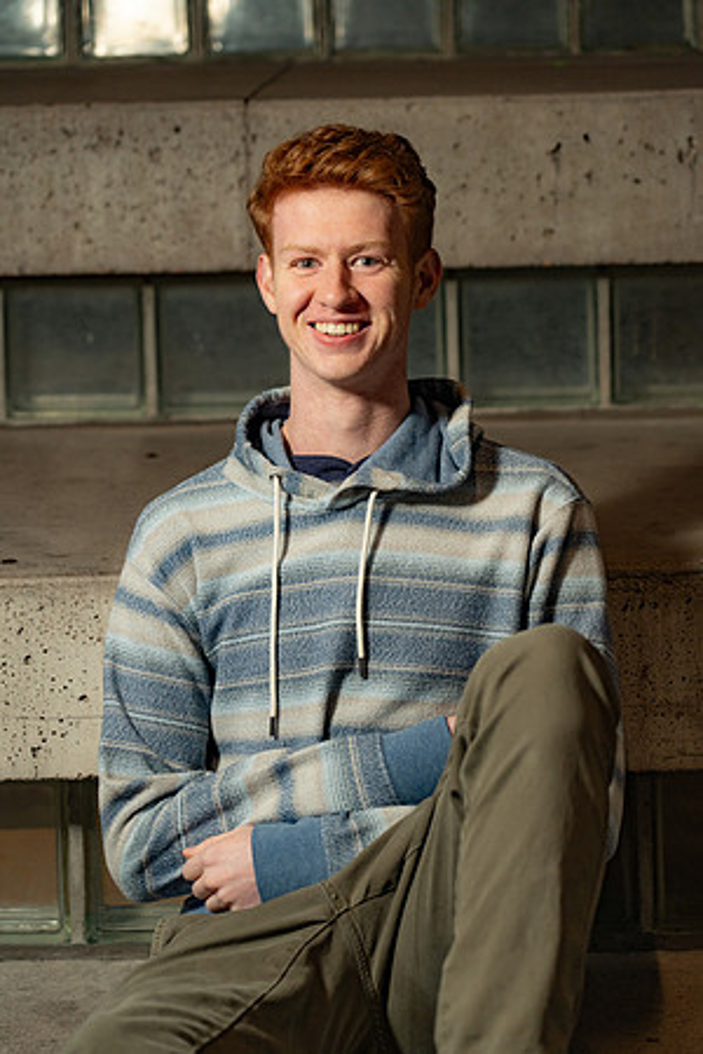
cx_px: 352
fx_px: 3075
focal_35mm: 105
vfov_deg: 19.5
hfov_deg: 13.0
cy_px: 527
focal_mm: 105
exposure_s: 1/200
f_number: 4
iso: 1000
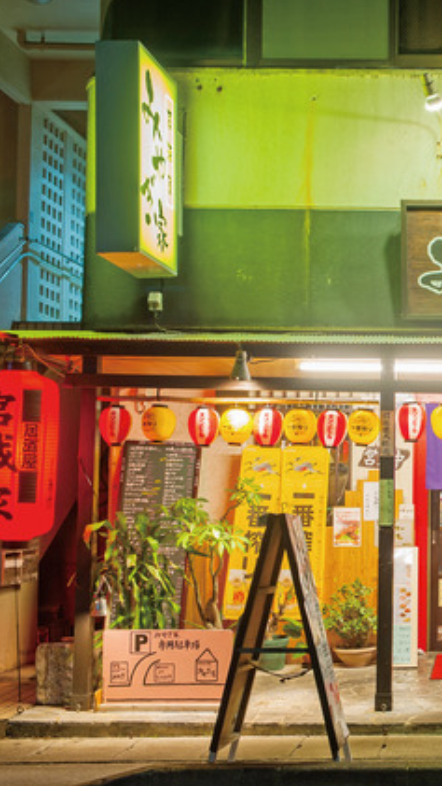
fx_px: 1458
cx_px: 498
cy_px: 390
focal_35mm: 70
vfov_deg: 30.1
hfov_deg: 16.7
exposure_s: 1/1.25
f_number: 10
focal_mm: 44
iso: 200
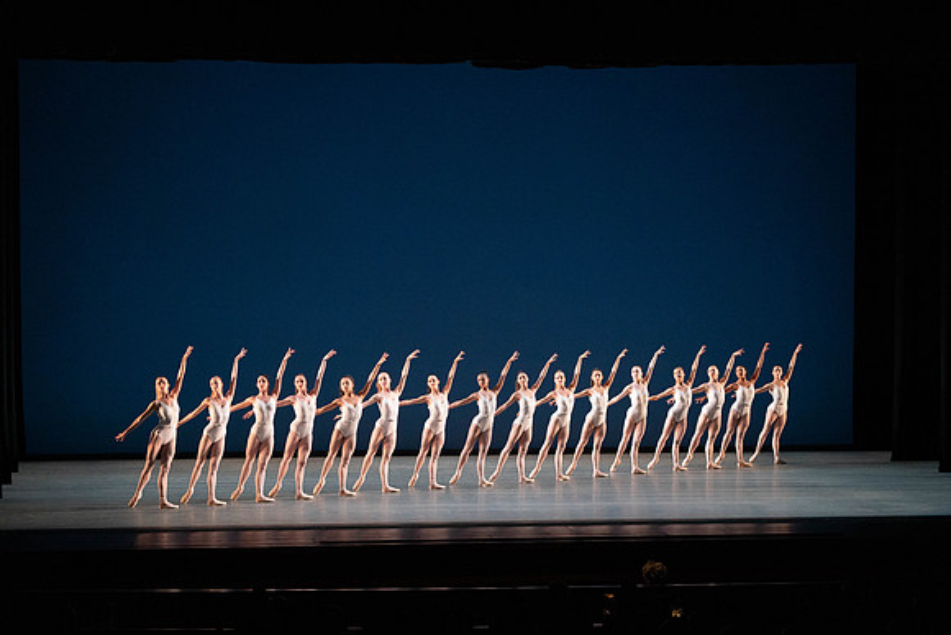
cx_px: 476
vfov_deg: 13.7
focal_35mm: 100
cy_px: 318
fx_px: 2642
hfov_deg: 20.4
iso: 5000
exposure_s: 1/400
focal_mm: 100
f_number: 5
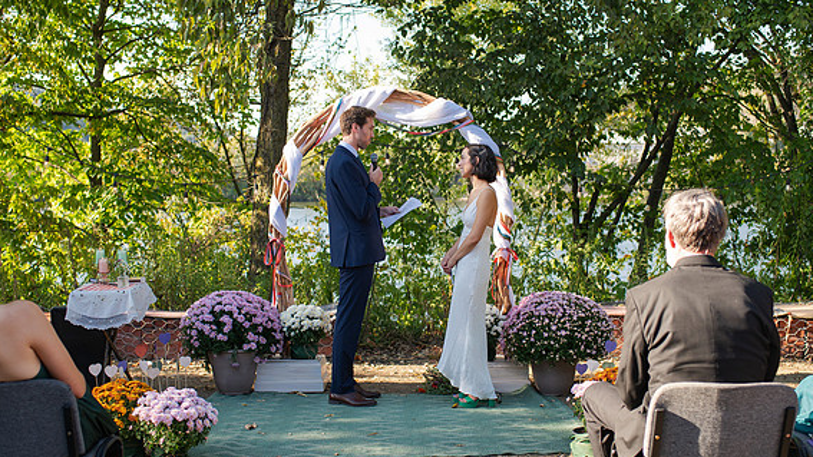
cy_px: 233
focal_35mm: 45
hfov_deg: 45.5
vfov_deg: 26.5
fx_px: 970
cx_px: 413
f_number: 3.2
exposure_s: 1/800
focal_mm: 35
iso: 250
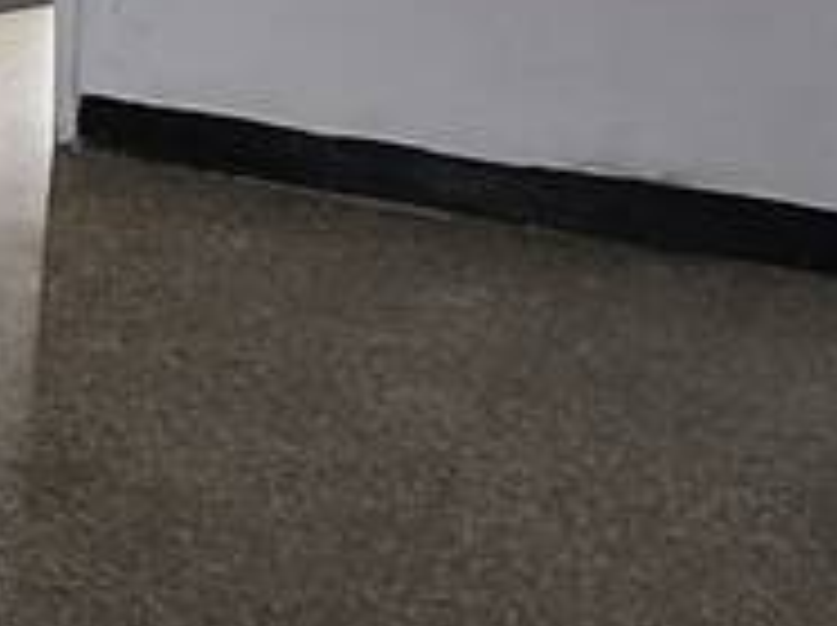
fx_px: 2994
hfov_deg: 15.0
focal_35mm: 124
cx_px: -342
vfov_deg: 11.5
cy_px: -293
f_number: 2.2
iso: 125
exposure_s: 1/50
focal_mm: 1.65
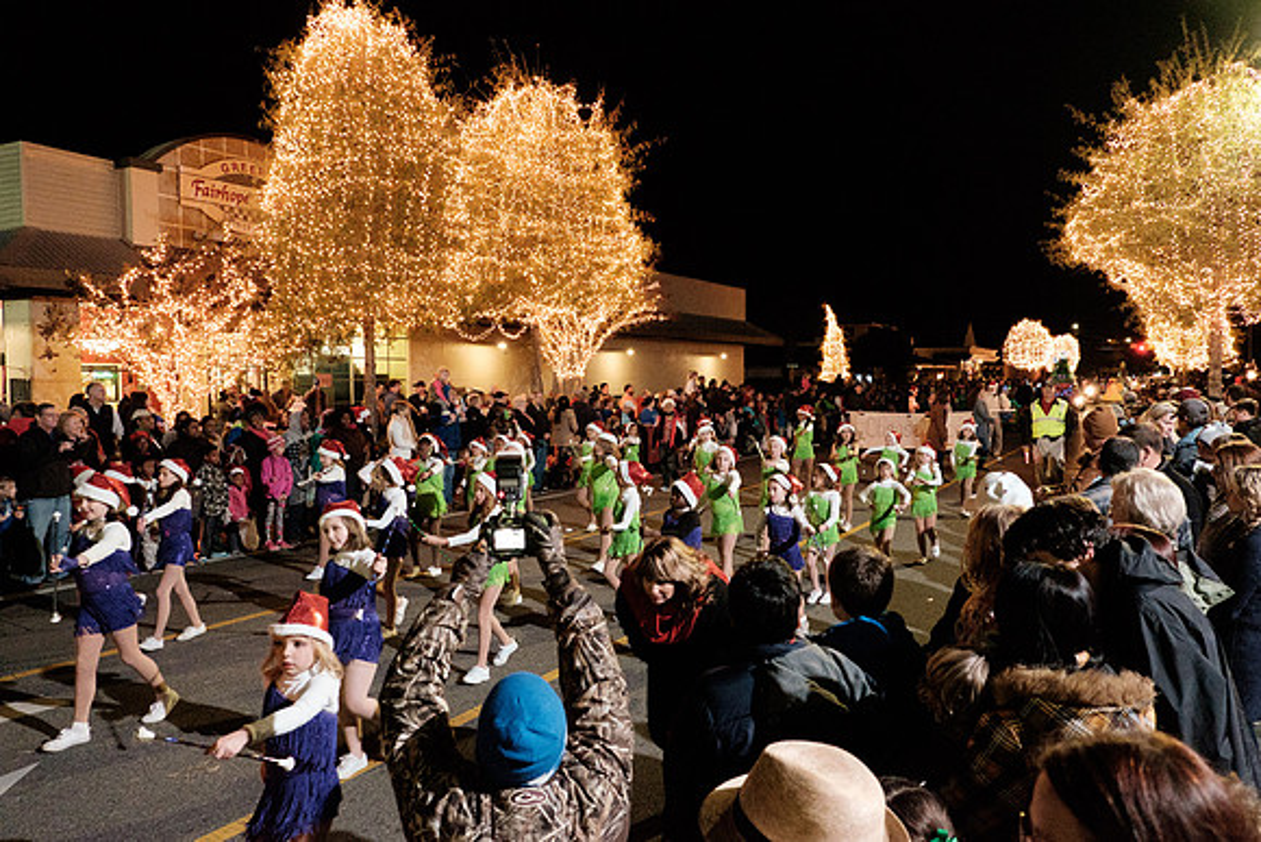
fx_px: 946
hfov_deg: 67.4
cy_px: 421
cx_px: 630
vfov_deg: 48.0
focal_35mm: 27
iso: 6400
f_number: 4
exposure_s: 1/60
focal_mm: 18
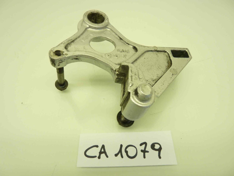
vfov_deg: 54.9
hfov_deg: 69.4
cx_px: 117
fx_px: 169
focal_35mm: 25
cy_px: 88
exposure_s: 1/30
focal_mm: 4.1
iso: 80
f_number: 3.3
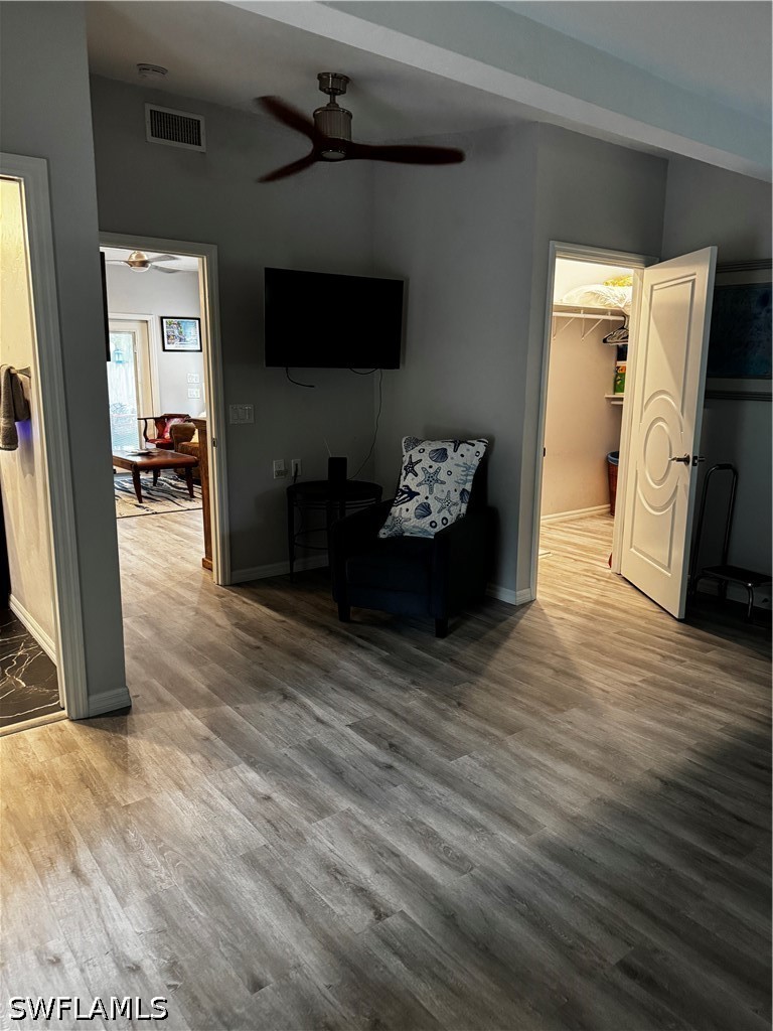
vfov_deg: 71.6
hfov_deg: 56.8
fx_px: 715
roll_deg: +1.2
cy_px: 516
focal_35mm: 24
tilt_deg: -10.2
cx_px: 386
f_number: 1.78
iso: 640
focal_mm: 6.76
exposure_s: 1/60
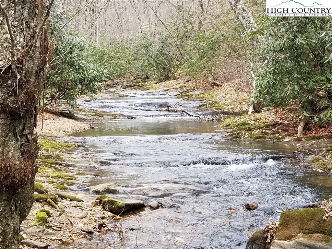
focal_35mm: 26
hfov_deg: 67.3
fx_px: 249
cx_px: 166
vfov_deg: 53.1
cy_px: 124
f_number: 1.7
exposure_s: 1/156
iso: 50
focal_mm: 4.25
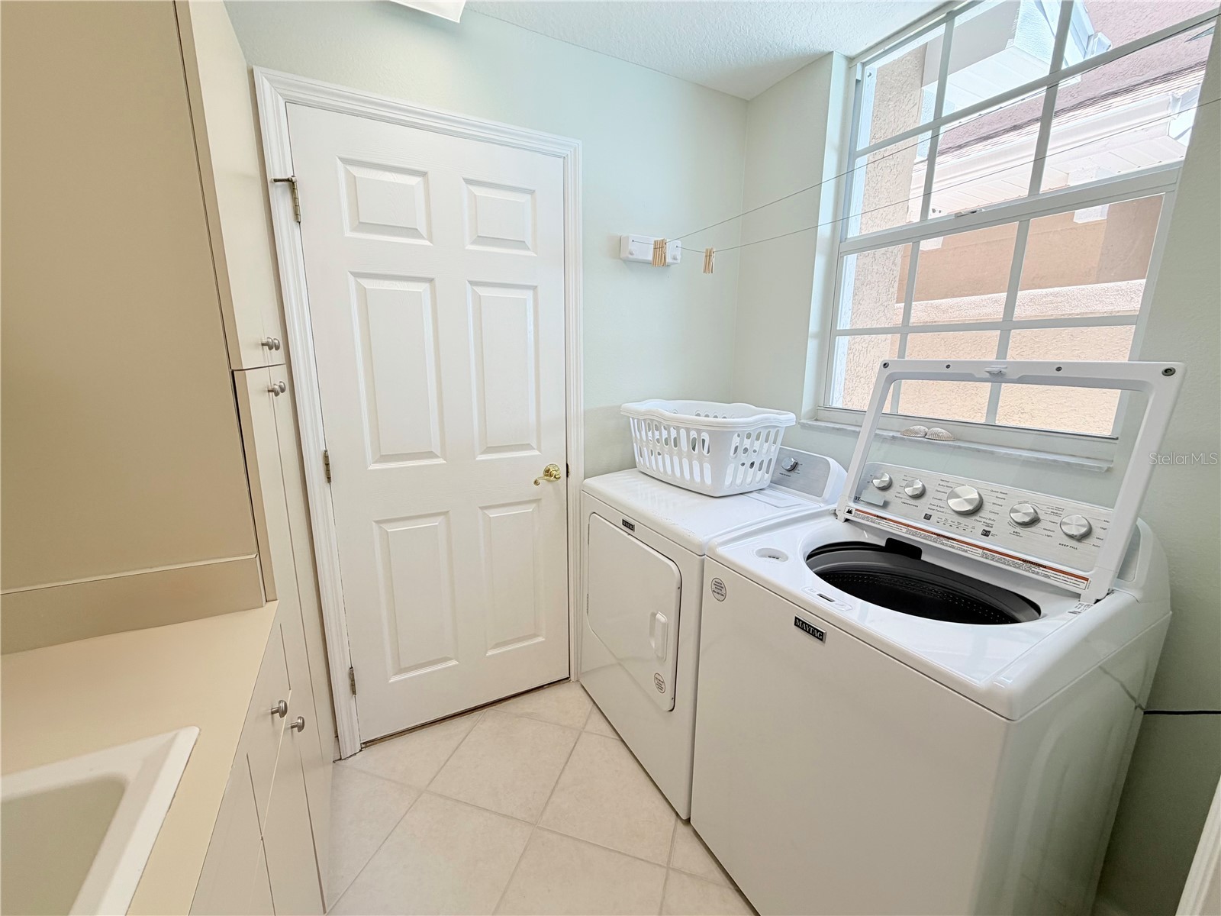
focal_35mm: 14
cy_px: 458
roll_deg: -0.3
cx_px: 610
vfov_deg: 85.7
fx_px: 494
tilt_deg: -12.7
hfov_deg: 102.1
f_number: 2.2
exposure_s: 1/120
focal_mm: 2.22
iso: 50
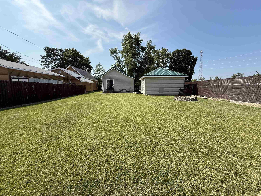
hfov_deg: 102.1
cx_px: 130
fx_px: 106
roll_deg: +0.2
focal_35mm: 14
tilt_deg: -4.6
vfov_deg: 85.7
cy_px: 98
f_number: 2.2
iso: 64
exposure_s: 1/1613
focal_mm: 2.22
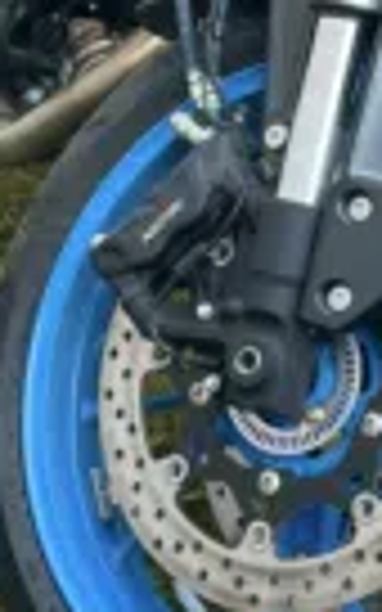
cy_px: 18
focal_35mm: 150
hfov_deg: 8.7
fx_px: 2499
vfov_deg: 13.8
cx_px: 270
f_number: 1.78
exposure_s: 1/86
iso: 125
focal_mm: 6.86
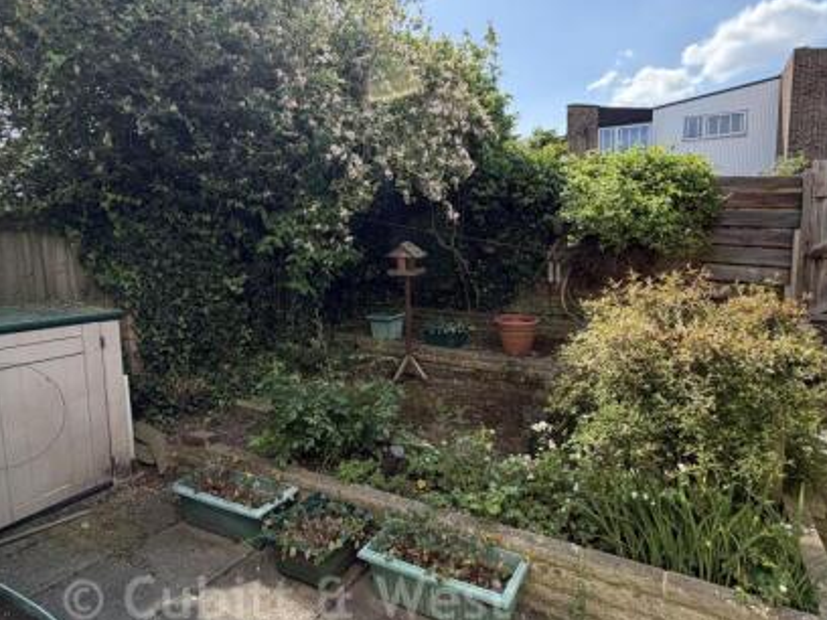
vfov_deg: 65.9
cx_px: 445
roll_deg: +0.8
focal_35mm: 20
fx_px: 478
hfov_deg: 81.6
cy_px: 297
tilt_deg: -7.1
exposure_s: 1/502
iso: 40
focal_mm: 2.22
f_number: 2.2
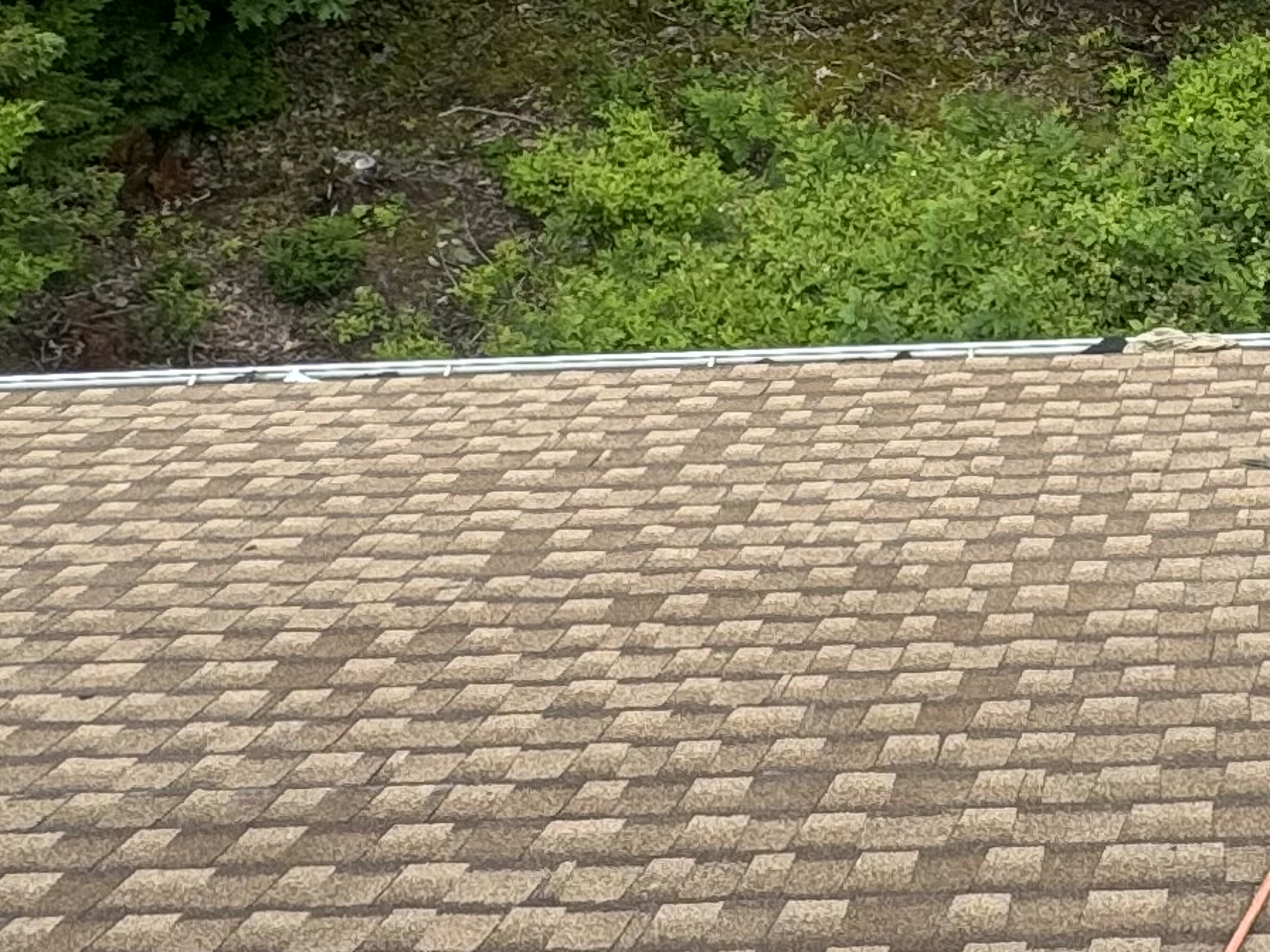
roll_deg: +3.4
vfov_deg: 22.5
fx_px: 2311
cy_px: 34
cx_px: 1349
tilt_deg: -37.7
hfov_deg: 28.3
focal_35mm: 63
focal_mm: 2.22
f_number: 2.2
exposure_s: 1/600
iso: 40
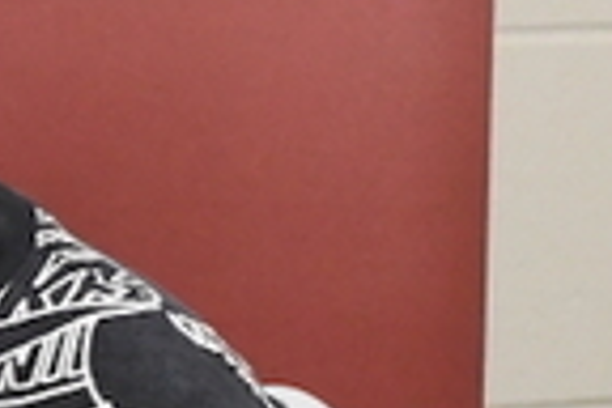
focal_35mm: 341
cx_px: -1033
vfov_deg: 4.0
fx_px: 5797
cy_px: -28
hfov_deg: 5.7
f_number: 7.1
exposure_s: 1/100
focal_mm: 32
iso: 3200
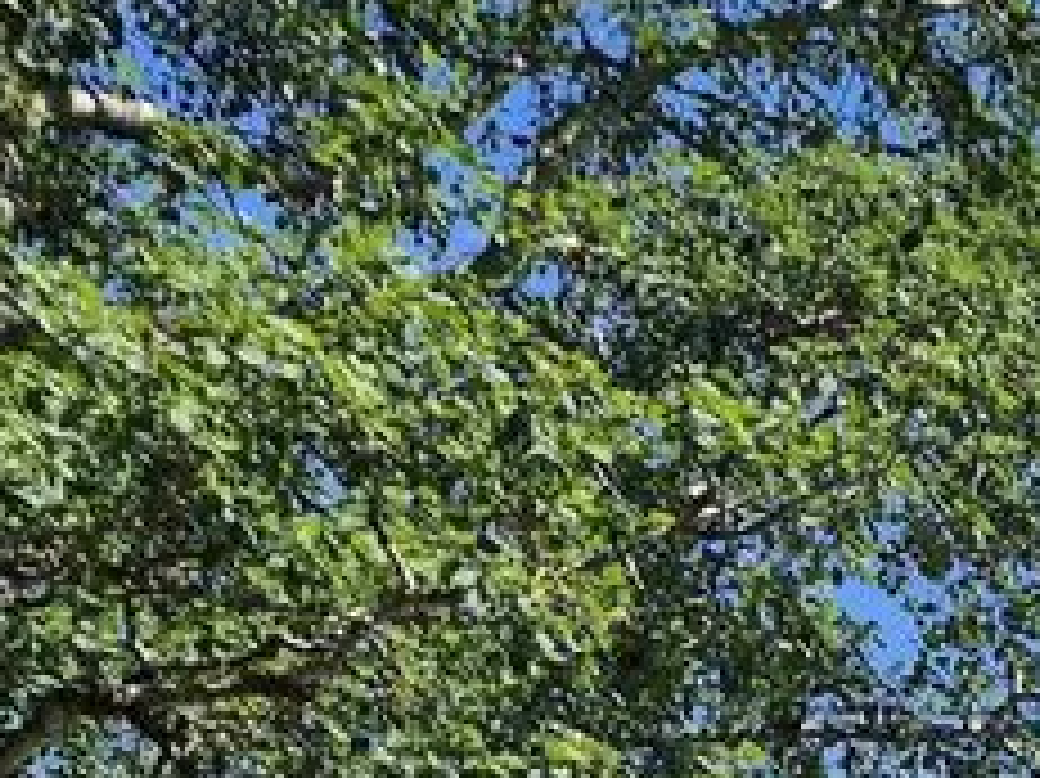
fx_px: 3063
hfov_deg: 17.8
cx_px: 1414
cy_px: 1399
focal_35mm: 102
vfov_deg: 13.1
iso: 25
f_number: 1.8
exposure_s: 1/1992
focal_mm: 5.4
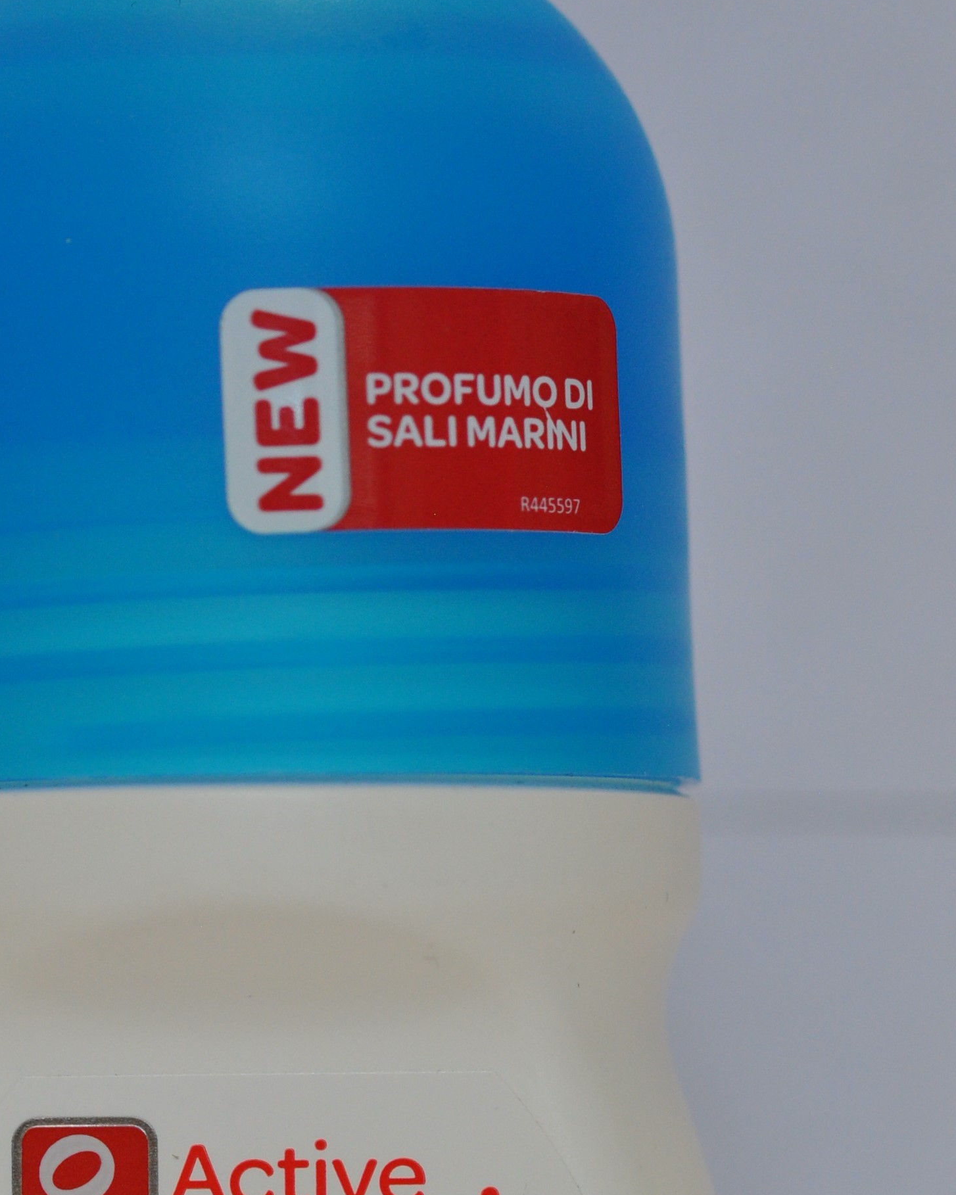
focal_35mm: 199
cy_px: 1052
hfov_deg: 7.8
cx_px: 230
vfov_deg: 9.7
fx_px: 7039
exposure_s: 1/250
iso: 500
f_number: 4
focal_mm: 60
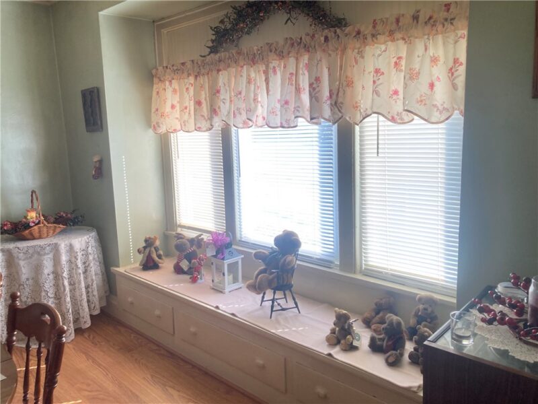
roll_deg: +1.8
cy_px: 202
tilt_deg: -9.5
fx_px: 435
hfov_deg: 63.4
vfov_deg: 49.7
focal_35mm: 28
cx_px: 269
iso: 32
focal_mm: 3.99
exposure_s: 1/121
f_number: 1.8
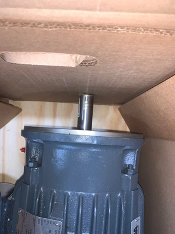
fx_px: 175
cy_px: 117
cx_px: 88
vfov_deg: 67.3
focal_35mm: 26
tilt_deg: -86.6
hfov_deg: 53.1
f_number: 1.8
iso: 25
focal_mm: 4.25
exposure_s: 1/20
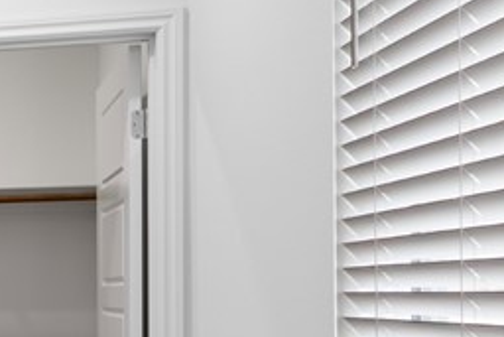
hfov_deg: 21.0
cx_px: -356
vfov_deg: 18.7
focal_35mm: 72
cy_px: 296
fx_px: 1009
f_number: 8
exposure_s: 1/200
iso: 400
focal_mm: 17
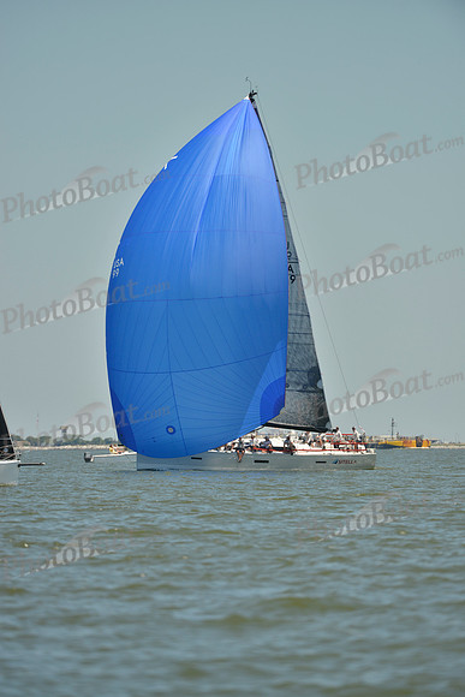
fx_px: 6970
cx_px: 232
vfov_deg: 5.7
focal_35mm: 360
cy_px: 348
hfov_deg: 3.8
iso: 200
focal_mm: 360
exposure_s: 1/1600
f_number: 5.6
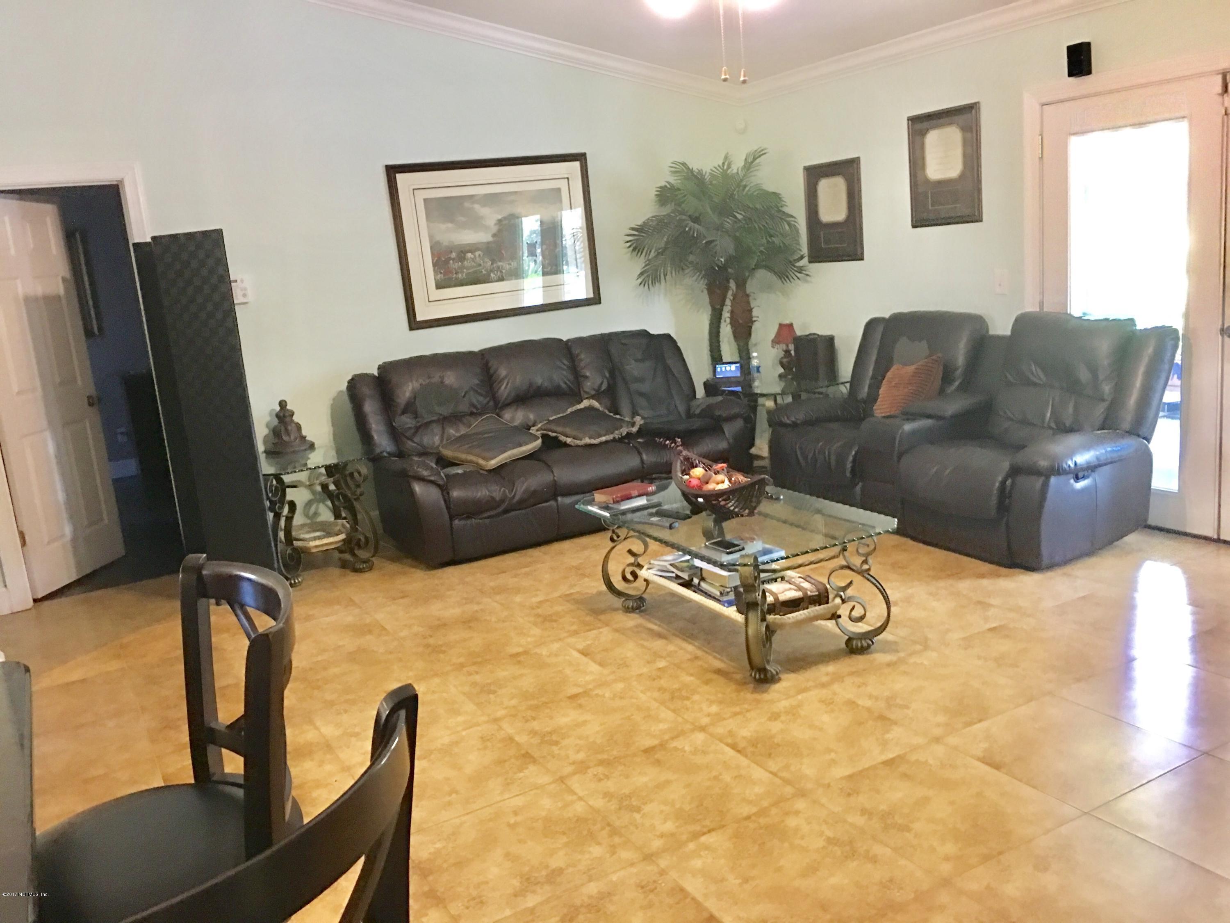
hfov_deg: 61.7
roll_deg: +4.5
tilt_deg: -11.2
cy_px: 462
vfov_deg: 48.2
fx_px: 1030
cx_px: 615
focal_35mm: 29
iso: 80
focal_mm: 4.15
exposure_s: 1/4
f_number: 2.2
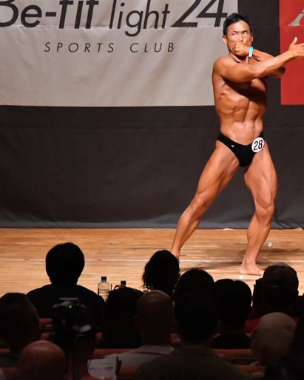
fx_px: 3217
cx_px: 247
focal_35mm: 286
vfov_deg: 6.8
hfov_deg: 5.4
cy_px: 190
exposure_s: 1/400
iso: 12800
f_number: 5.6
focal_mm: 135
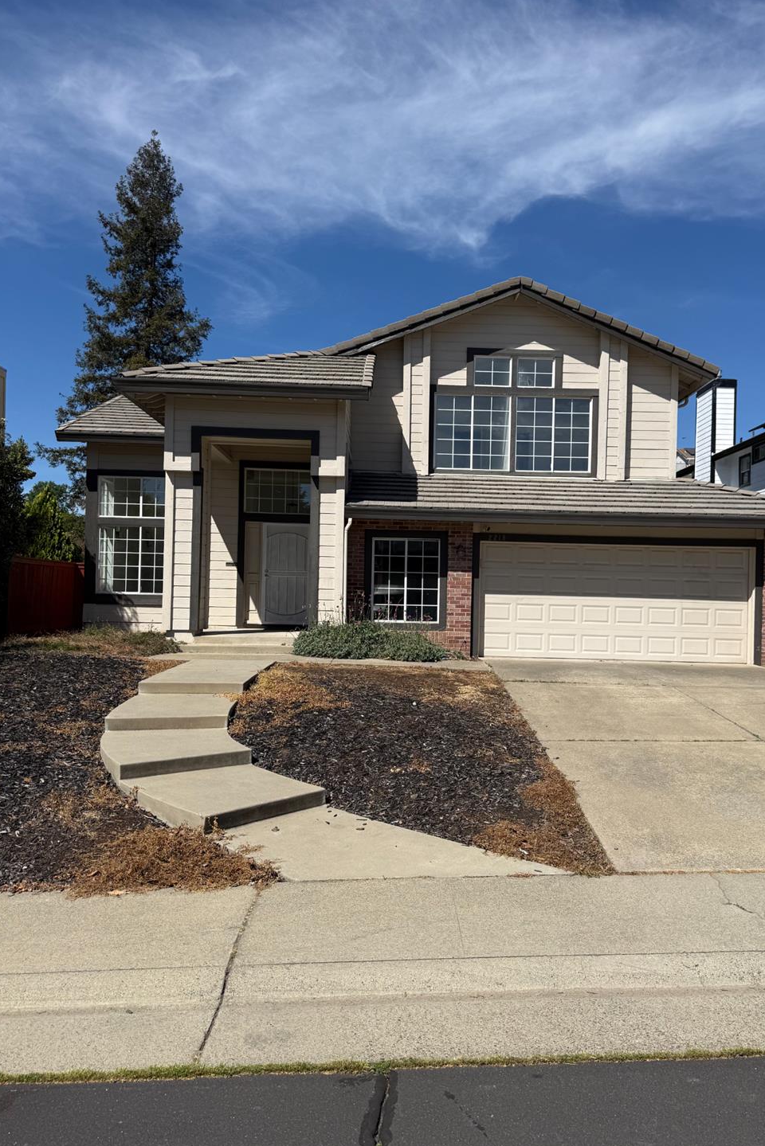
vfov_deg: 69.4
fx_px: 828
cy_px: 581
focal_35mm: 26
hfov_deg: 49.5
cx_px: 431
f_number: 1.78
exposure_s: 1/7353
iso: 80
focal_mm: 6.76
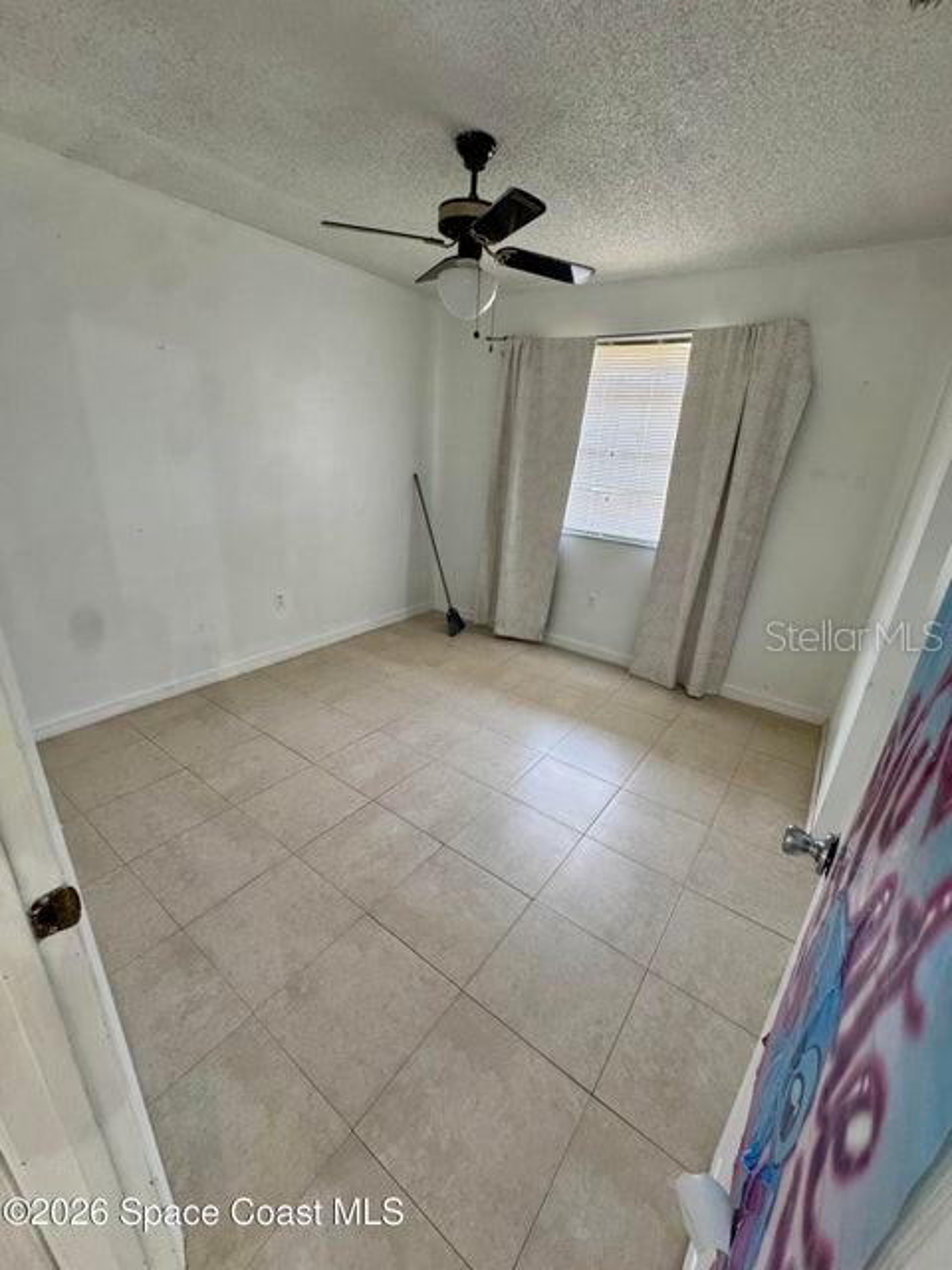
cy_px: 635
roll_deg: -3.2
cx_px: 476
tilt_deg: -22.1
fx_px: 513
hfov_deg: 85.7
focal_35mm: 14
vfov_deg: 102.1
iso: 200
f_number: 2.2
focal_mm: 2.22
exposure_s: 1/60
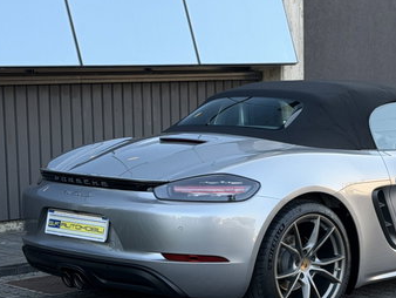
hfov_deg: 17.9
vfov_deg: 13.6
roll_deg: +0.7
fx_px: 1248
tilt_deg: -8.1
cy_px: 219
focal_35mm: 109
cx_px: 320
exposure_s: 1/354
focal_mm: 6.76
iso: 64
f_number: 1.78
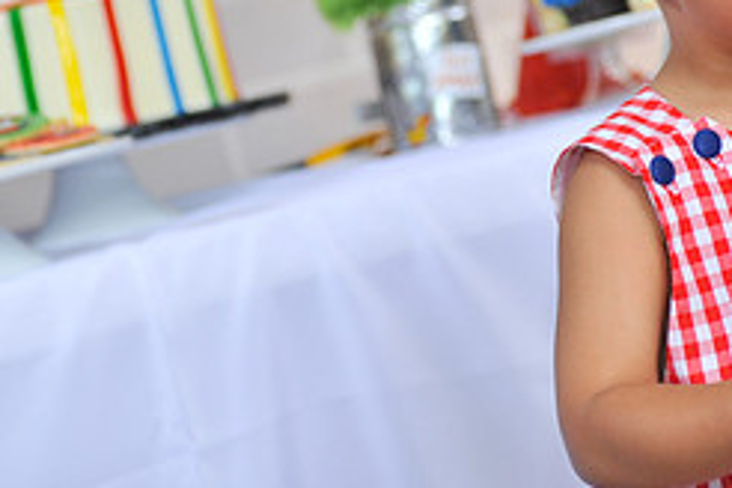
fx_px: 3355
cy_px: 134
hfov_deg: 12.5
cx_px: 387
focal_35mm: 165
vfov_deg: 8.3
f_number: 4
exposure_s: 1/160
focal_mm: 70
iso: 640
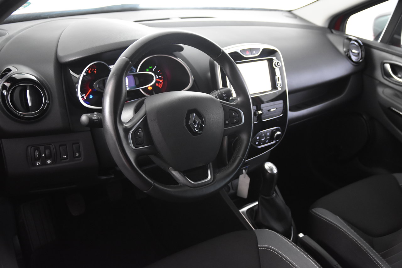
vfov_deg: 34.2
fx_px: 435
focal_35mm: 39
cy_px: 134
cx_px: 201
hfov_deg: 49.6
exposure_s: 1/40
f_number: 3.2
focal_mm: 26
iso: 2500
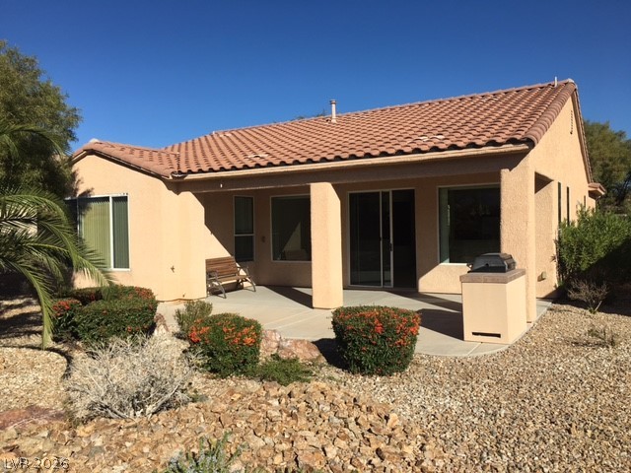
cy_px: 236
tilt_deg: -0.4
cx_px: 316
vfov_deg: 48.2
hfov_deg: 61.7
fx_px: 529
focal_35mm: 29
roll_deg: +0.9
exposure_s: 1/2653
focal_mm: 4.15
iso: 25
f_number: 2.2
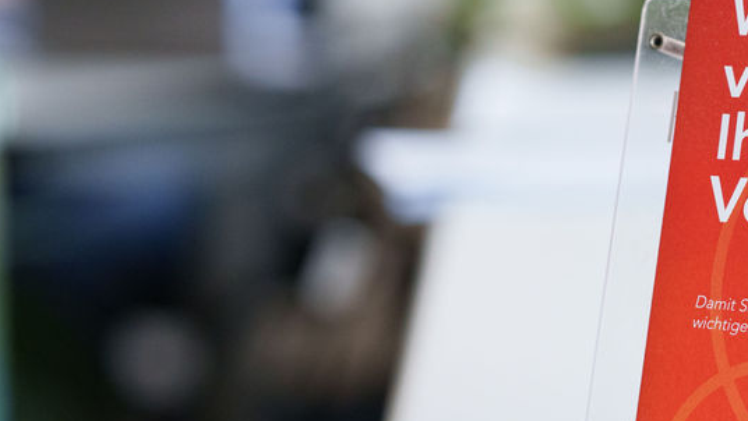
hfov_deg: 14.1
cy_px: 24
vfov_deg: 8.0
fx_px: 3016
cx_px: 607
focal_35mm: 152
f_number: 3.5
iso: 3200
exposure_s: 1/500
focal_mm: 76
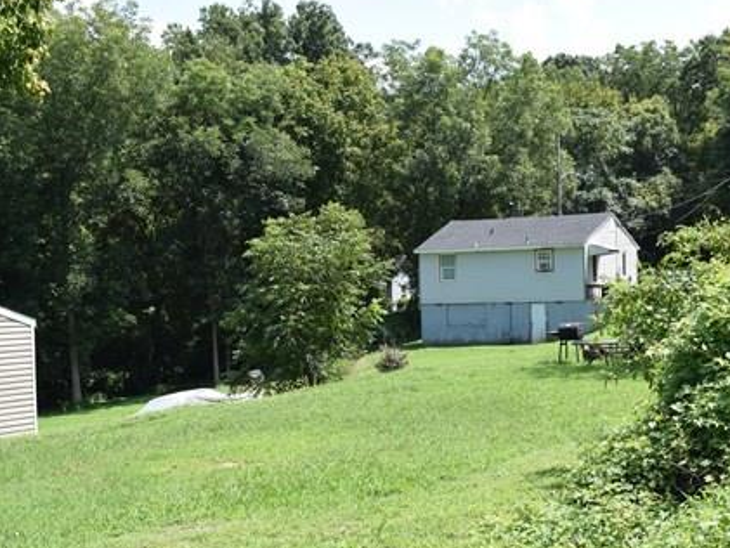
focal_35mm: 57
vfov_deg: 25.6
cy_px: 348
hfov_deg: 33.8
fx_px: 1202
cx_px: 357
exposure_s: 1/250
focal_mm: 26
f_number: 8
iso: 200
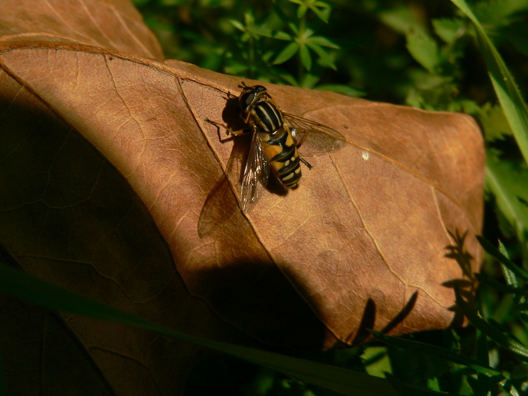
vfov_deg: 14.7
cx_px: 264
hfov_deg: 19.4
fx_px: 1541
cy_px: 198
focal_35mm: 101
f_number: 4.6
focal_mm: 16.8
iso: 80
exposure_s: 1/1000
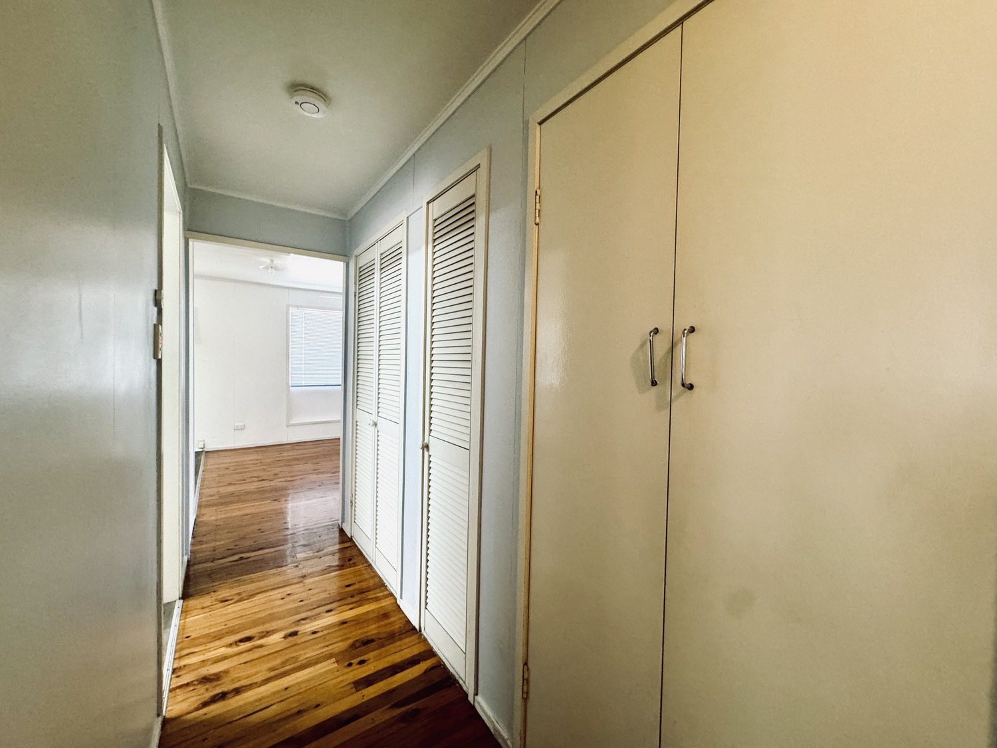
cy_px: 374
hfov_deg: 102.1
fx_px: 403
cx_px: 498
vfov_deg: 85.7
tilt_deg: -2.1
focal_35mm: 14
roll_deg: -0.5
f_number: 2.2
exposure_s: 1/50
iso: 320
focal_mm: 2.22
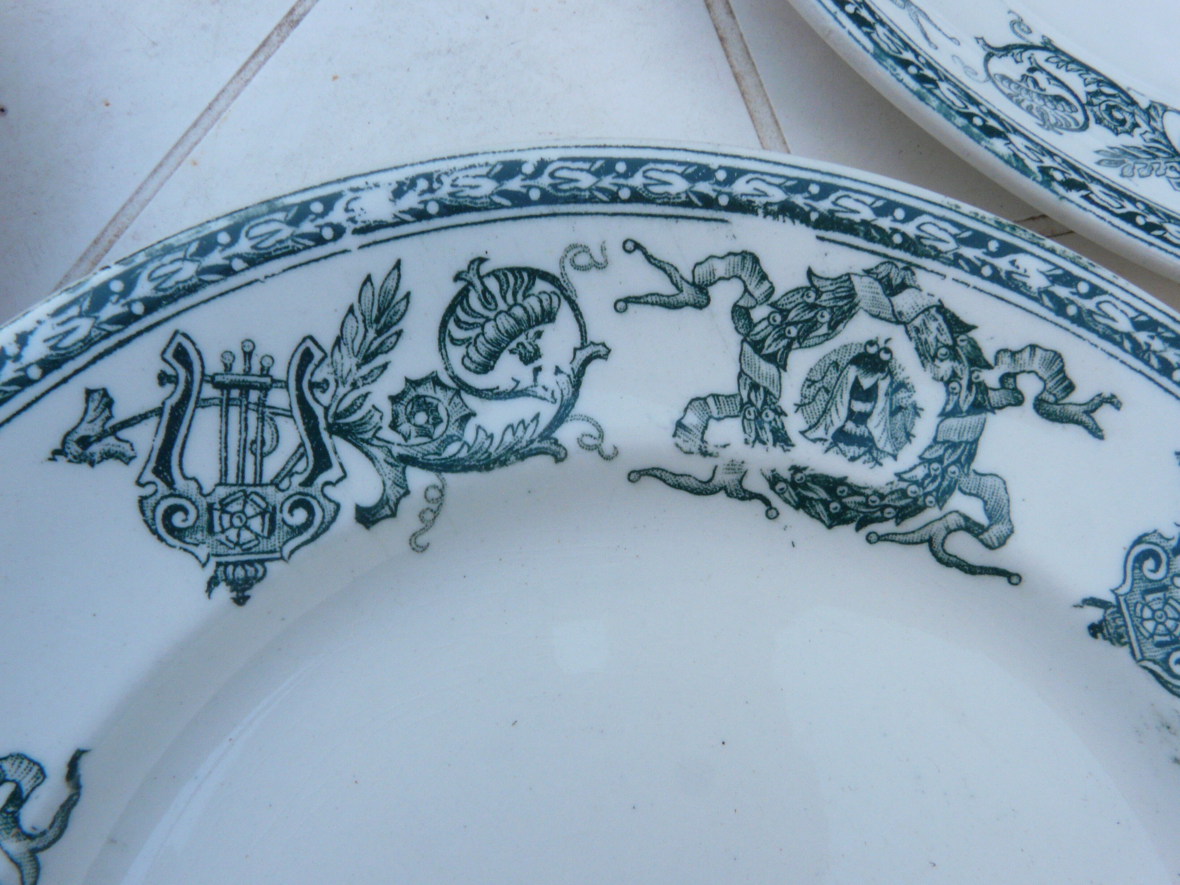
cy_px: 442
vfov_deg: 49.7
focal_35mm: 28
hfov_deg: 63.4
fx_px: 954
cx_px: 590
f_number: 8
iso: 200
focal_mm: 4.6
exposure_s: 1/30
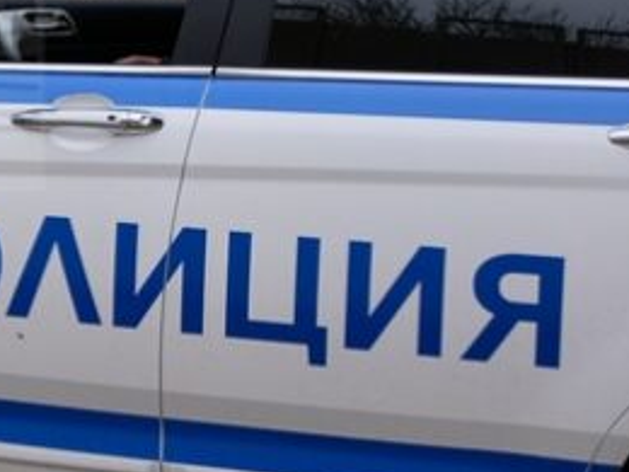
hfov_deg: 17.1
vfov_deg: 13.5
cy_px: 4
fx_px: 1962
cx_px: -196
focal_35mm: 108
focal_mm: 28.2
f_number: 4.5
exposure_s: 1/420
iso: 400
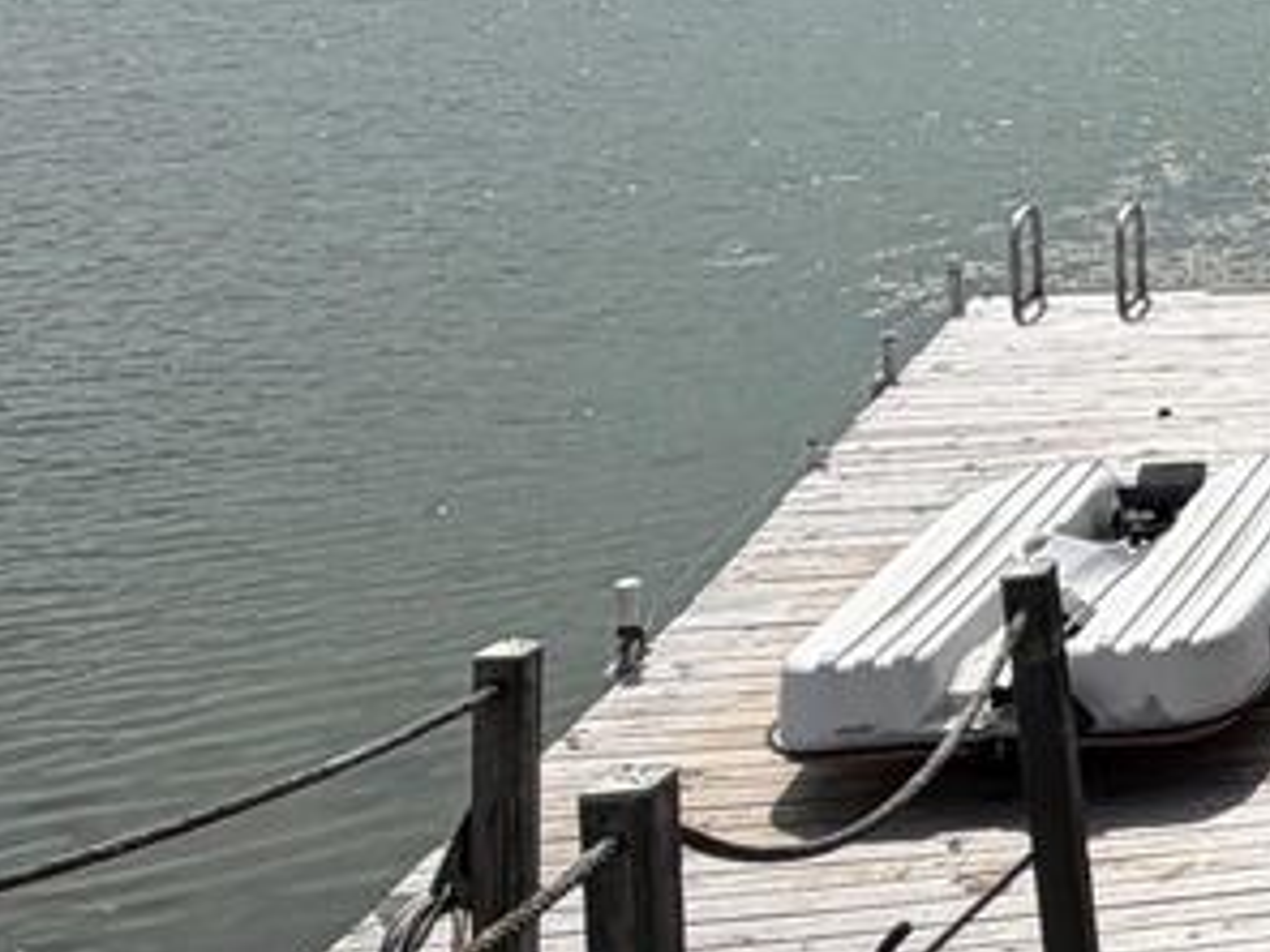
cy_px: -43
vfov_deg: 20.8
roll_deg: -1.6
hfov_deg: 18.9
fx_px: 2495
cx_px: 2489
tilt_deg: -9.6
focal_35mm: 68
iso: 20
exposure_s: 1/2024
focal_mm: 2.22
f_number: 2.2
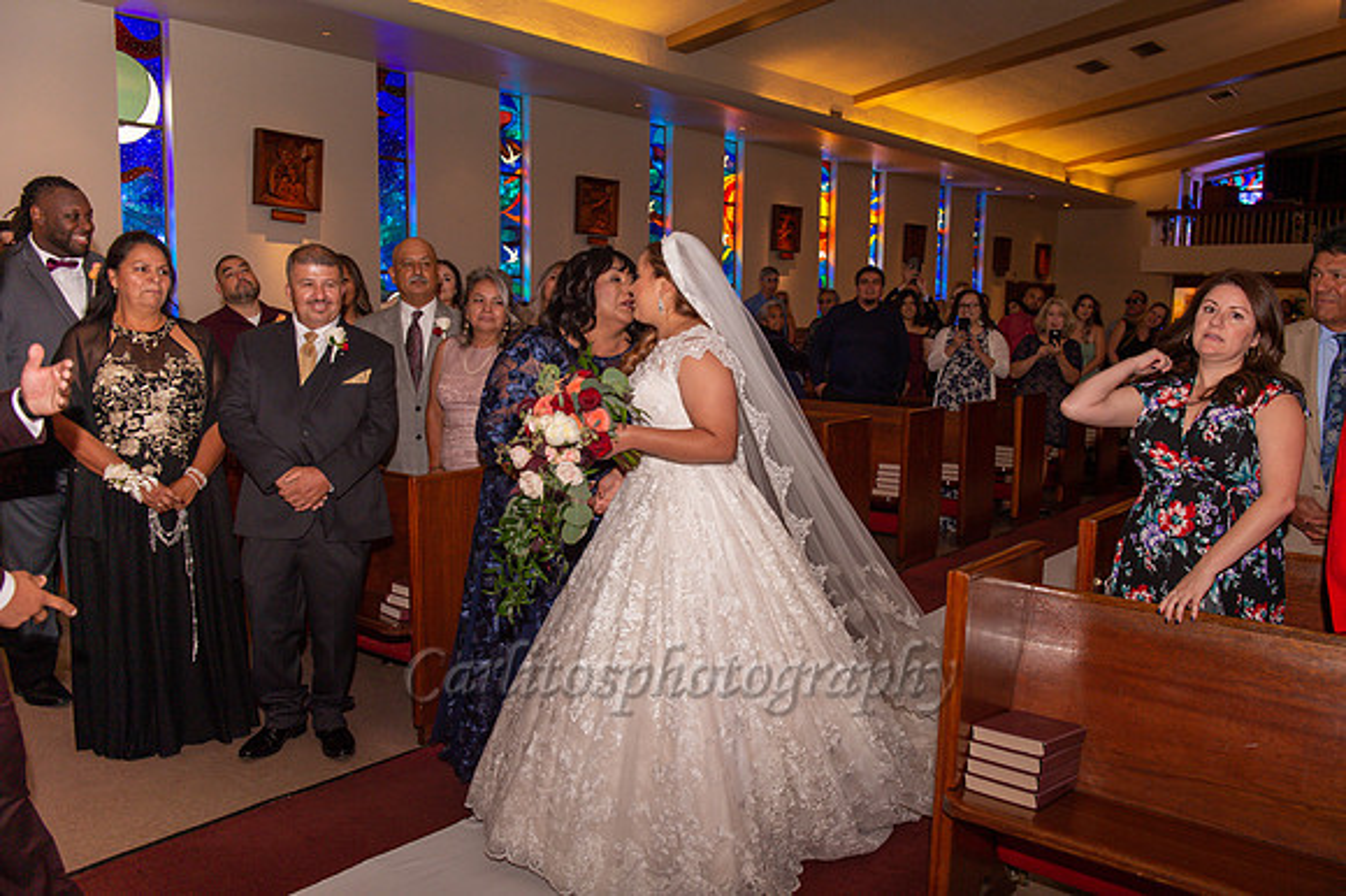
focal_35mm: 31
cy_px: 448
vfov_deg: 42.3
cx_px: 673
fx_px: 1158
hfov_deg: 60.3
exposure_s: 1/250
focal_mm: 31
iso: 400
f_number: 4.5
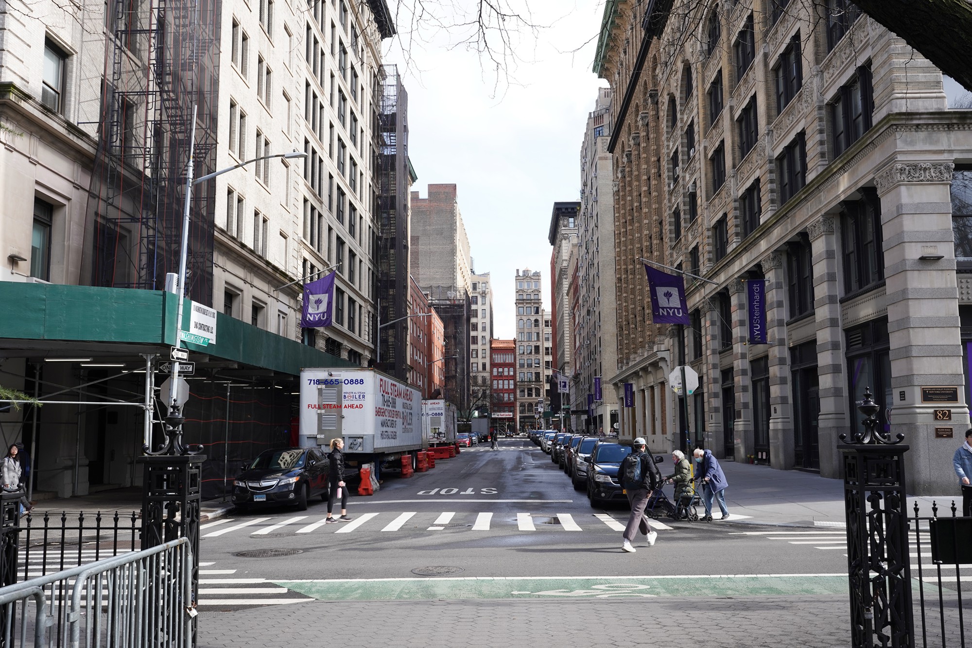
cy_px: 324
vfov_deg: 40.0
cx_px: 486
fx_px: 891
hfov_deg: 57.2
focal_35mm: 33
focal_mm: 33
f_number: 13
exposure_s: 1/100
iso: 250
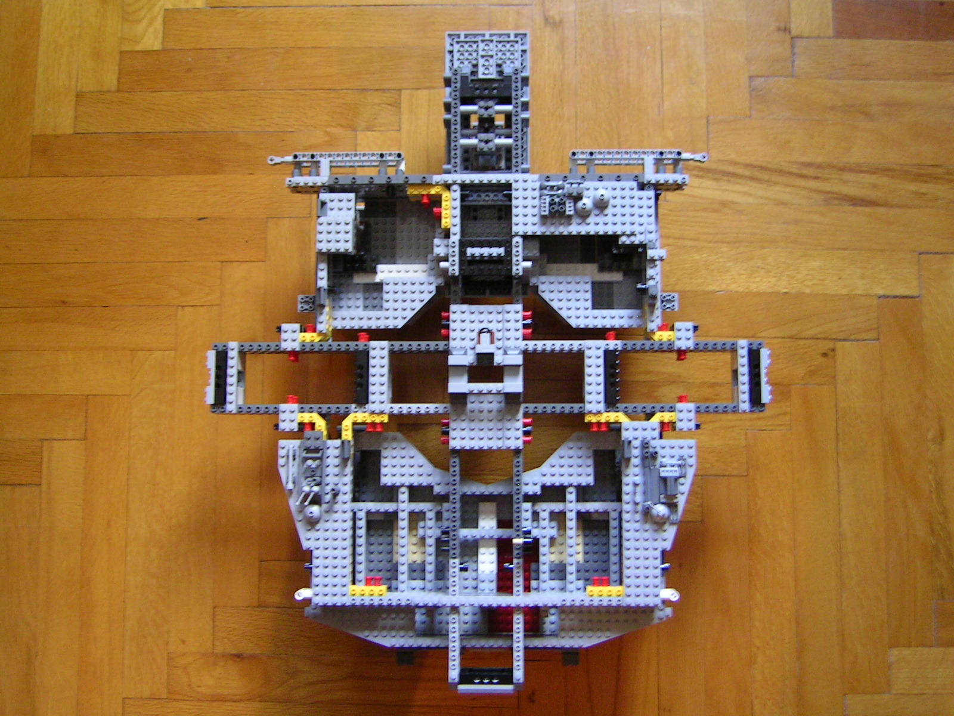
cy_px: 358
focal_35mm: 36
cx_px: 477
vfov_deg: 39.7
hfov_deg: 51.4
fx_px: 992
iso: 100
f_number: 2.8
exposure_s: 1/4.7
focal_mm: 5.6
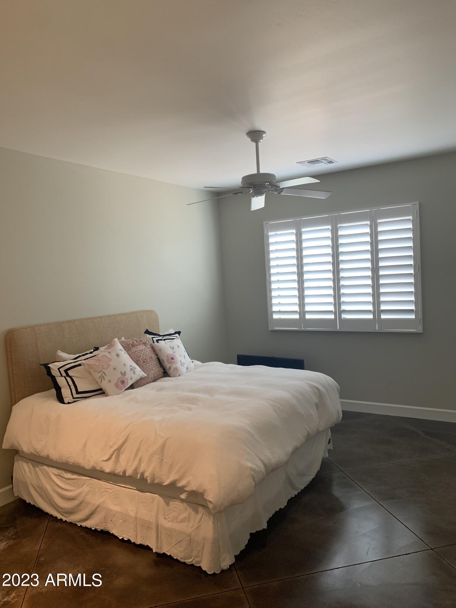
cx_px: 228
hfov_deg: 53.1
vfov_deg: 67.3
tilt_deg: -2.4
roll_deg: +3.4
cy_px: 304
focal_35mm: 26
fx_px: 457
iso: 160
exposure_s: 1/60
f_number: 1.8
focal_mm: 4.25
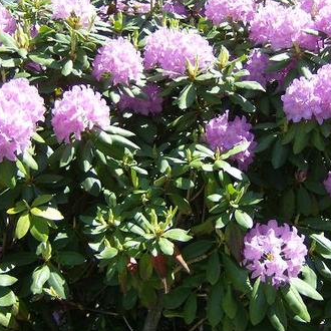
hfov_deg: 32.7
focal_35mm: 52
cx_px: 194
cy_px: 142
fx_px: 563
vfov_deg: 32.7
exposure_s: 1/413
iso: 100
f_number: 2.8
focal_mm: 6
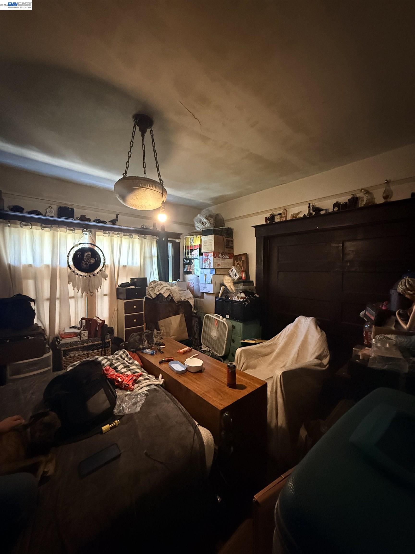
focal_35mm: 14
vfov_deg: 102.1
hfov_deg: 85.7
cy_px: 277
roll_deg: -0.5
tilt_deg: -1.6
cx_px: 208
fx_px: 224
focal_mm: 2.22
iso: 1000
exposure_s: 1/60
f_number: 2.2
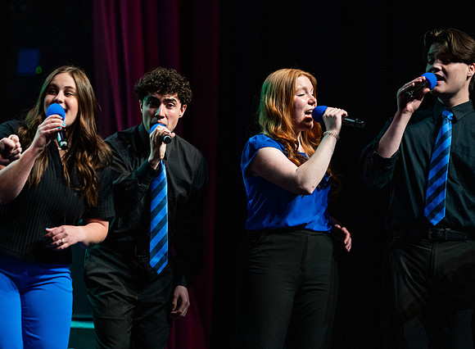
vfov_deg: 6.6
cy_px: 175
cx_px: 213
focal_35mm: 222
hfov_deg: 9.0
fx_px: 3029
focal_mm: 200
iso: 4000
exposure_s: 1/320
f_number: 2.8
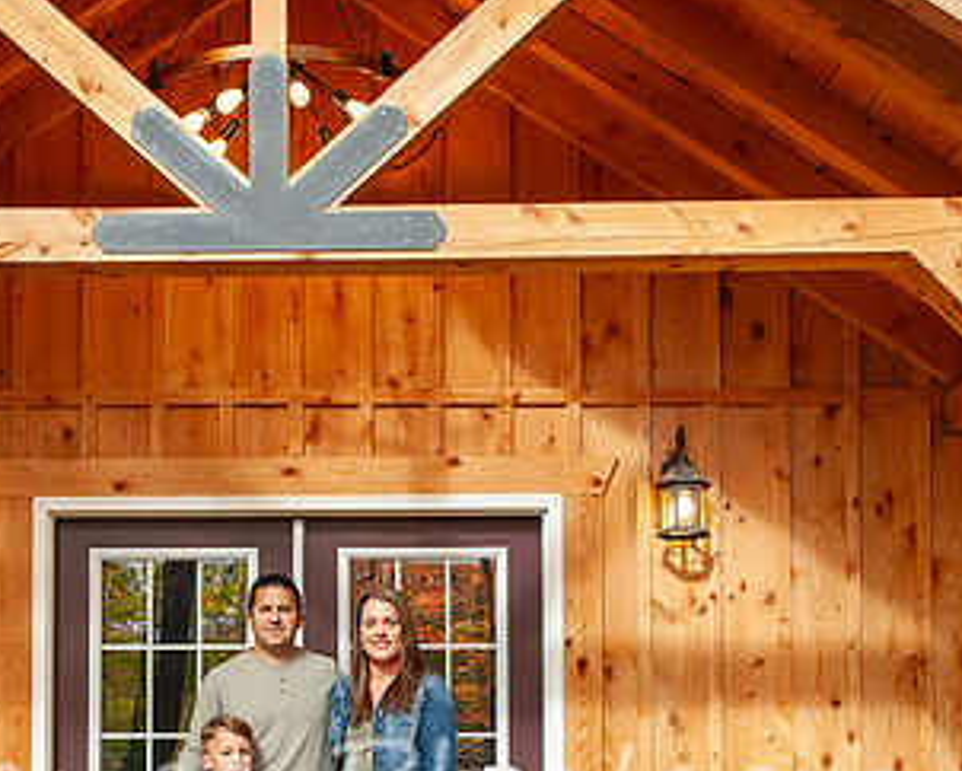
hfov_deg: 34.5
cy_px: 731
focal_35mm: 54
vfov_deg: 26.9
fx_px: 1538
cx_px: 353
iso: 500
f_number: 5.6
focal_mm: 24
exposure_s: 1/160
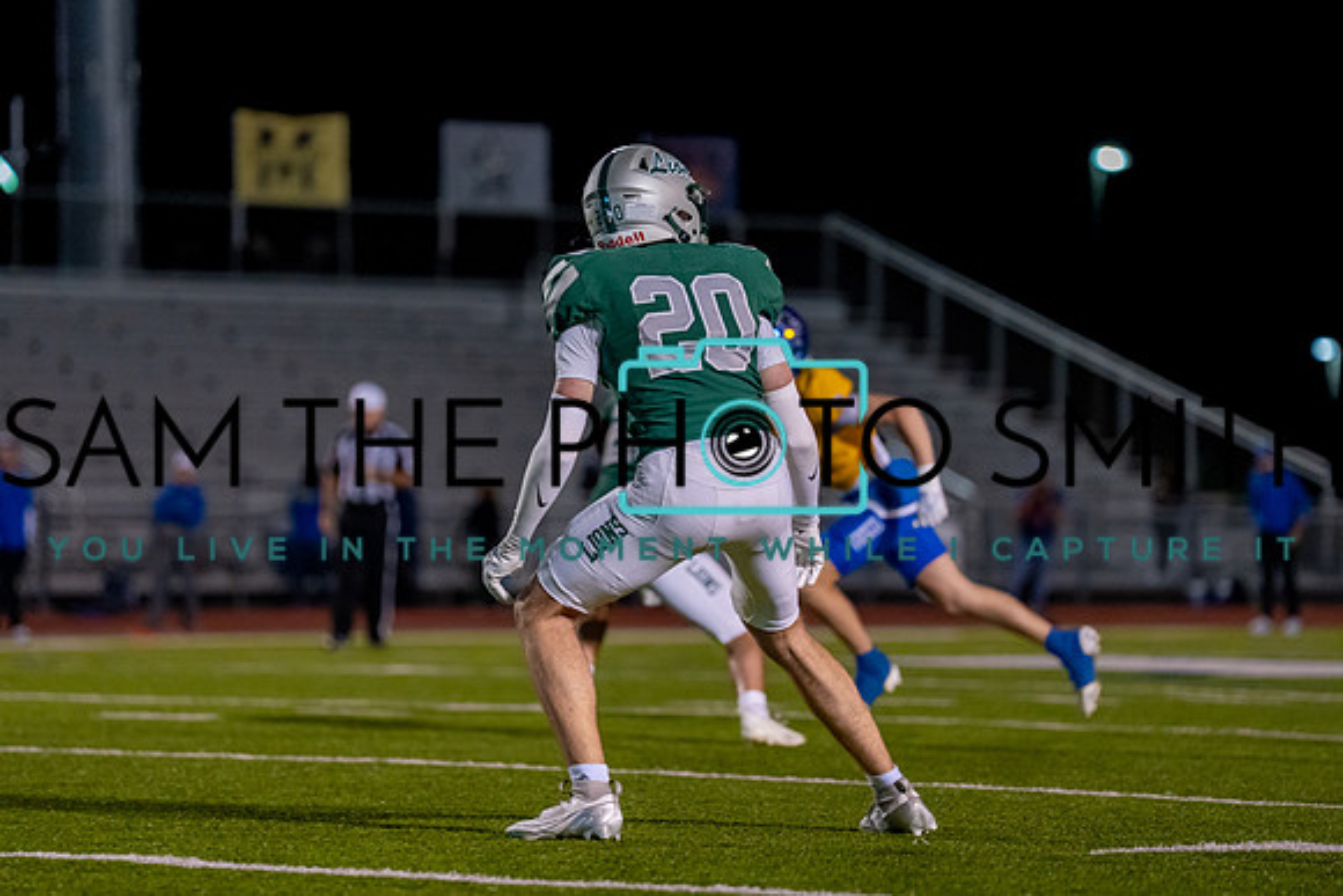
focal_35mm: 211
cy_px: 408
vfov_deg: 6.5
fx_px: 7855
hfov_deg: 9.8
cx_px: 648
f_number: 2.8
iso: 3200
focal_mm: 175
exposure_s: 1/1000
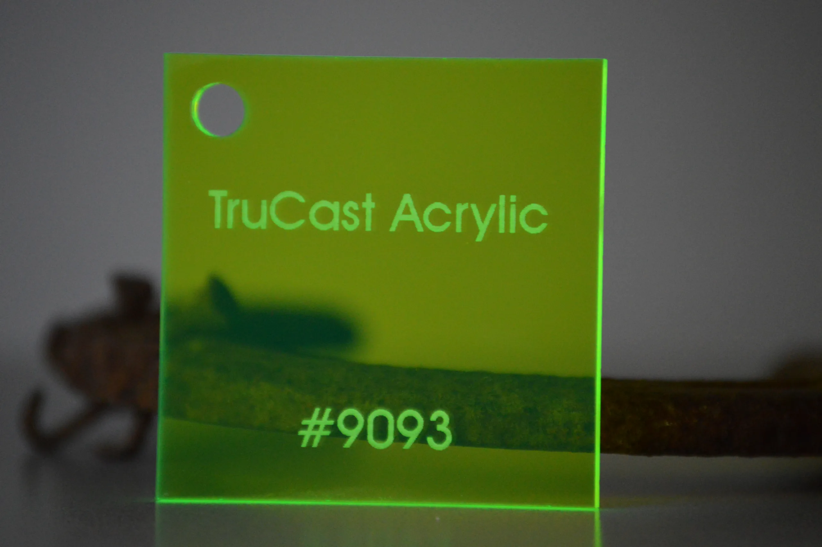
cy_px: 274
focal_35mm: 262
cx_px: 411
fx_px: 5988
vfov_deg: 5.2
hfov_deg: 7.9
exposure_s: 1/500
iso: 2200
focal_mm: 175
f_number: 5.3
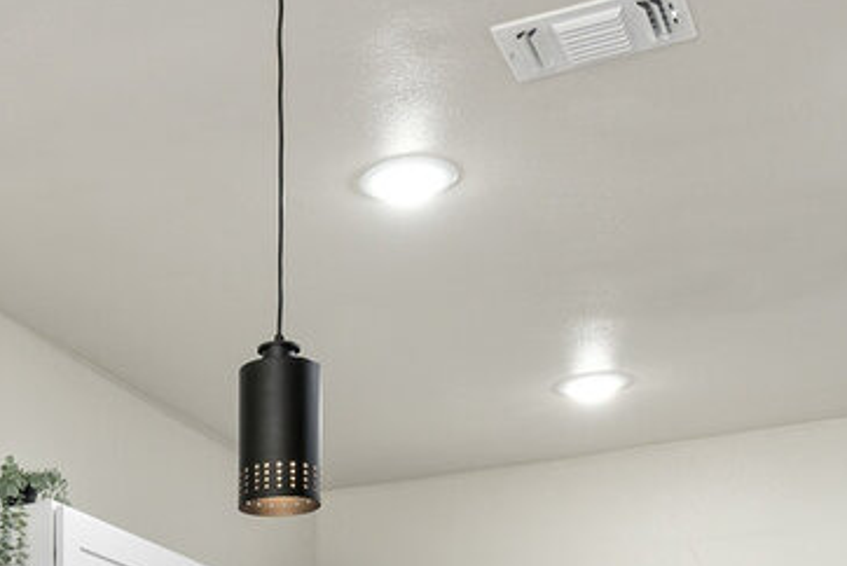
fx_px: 1789
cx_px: 21
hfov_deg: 25.4
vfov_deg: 15.9
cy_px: 936
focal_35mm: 76
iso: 320
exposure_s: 1/5
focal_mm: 17
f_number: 7.1
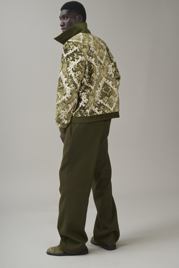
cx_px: 85
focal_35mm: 70
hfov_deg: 19.5
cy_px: 128
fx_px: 522
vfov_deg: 28.8
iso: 200
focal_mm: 65
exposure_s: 1/160
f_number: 11
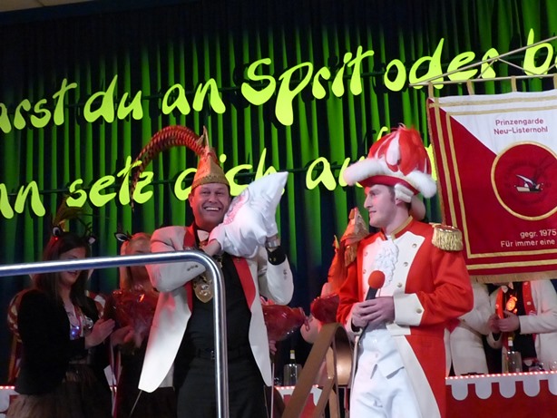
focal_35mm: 81
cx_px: 278
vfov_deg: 18.2
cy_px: 209
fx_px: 1304
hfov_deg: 24.1
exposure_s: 1/200
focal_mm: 14.5
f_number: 4
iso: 1600
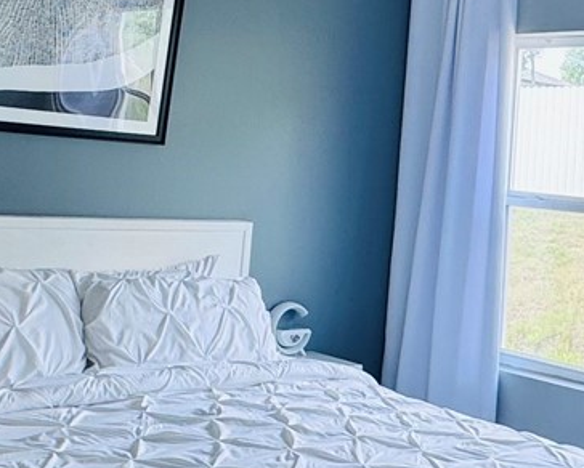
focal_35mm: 60
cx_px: 379
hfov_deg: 31.2
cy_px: 90
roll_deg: -3.7
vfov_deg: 25.0
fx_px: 1038
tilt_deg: +4.1
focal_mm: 2.22
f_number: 2.2
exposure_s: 1/136
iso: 40
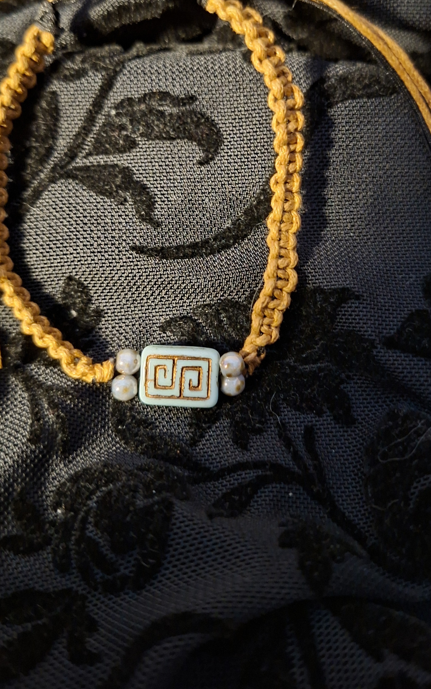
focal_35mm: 30
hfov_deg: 41.8
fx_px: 564
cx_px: 229
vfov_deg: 62.3
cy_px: 273
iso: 1250
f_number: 1.8
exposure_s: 1/13
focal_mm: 5.54
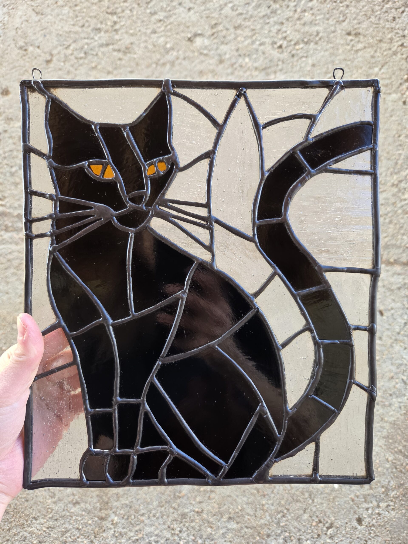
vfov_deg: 73.9
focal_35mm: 23
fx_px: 361
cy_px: 272
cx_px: 204
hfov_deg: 58.9
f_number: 1.8
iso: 160
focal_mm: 5.4
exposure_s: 1/180
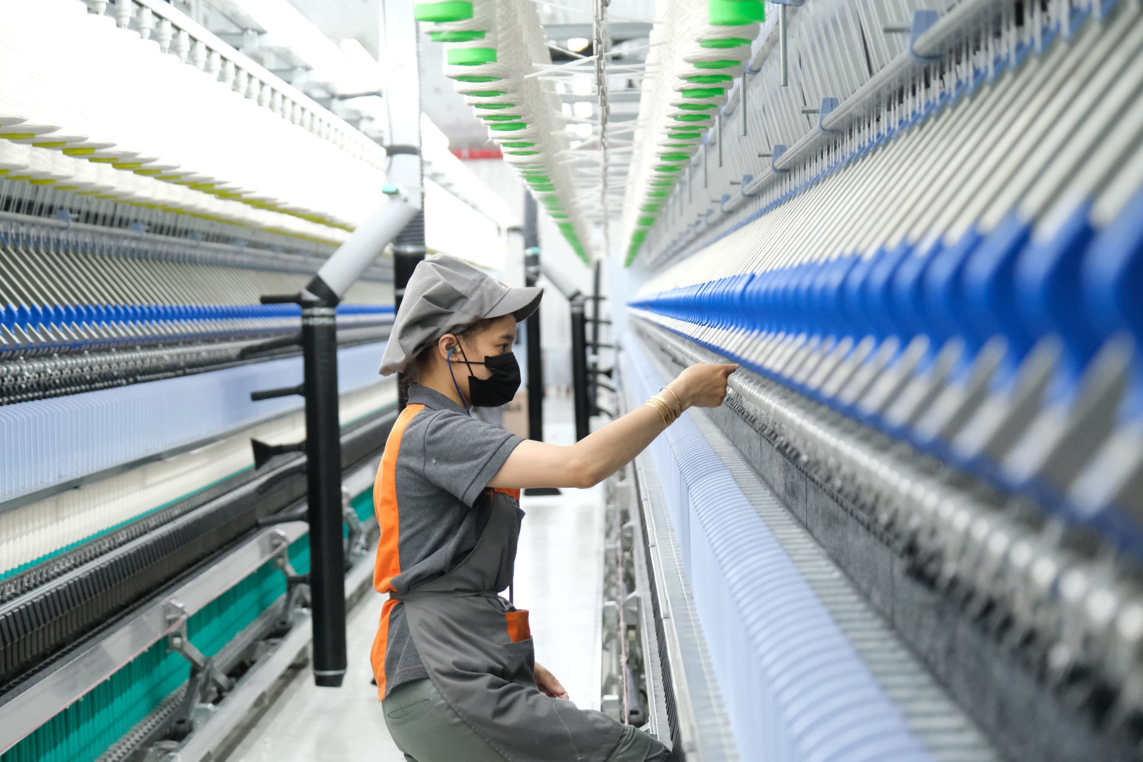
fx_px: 2889
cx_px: 572
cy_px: 381
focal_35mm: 91
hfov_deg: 22.4
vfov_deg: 15.0
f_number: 4
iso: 5000
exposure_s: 1/180
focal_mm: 60.8
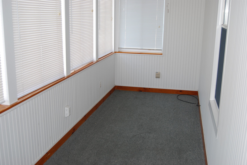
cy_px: 82
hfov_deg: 49.5
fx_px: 268
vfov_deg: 34.3
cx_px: 124
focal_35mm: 39
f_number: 4.2
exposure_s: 1/60
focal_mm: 26
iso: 200
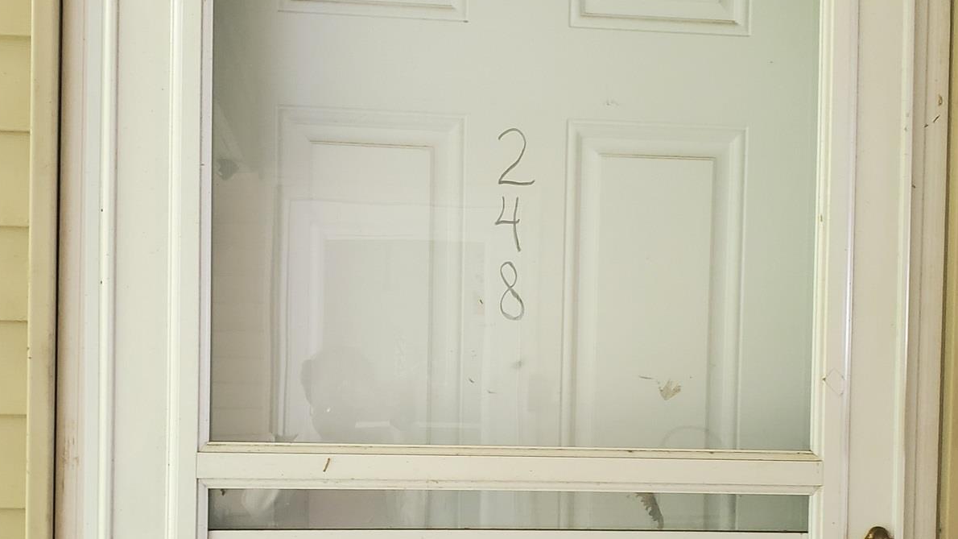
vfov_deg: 24.6
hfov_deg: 42.8
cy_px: 409
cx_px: 542
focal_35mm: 48
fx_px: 1219
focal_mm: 4.3
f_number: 2.4
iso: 200
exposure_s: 1/120
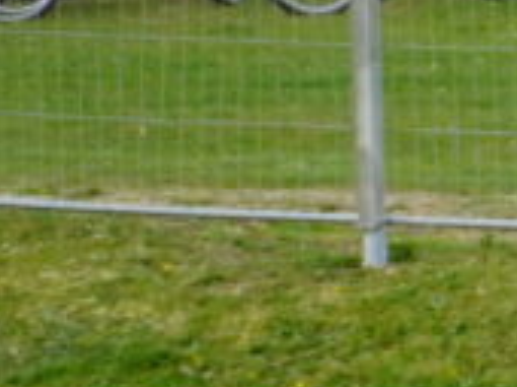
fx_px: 20543
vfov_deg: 1.1
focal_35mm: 1377
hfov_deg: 1.4
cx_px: 1575
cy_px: 801
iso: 400
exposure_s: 1/250
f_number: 5.6
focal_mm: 135
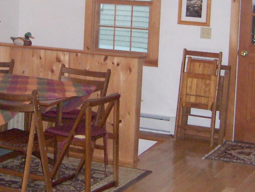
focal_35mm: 82
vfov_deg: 17.8
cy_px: 36
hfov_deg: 23.8
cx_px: 99
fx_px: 604
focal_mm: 5.5
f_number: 2.4
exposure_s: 1/60
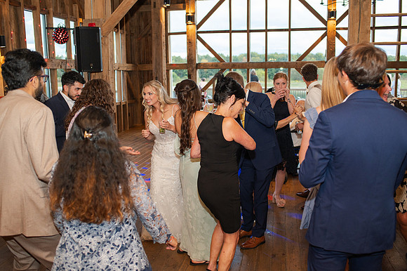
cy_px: 136
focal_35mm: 35
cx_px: 204
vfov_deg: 37.8
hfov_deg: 54.5
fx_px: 395
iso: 1000
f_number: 3.2
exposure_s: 1/200
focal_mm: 35
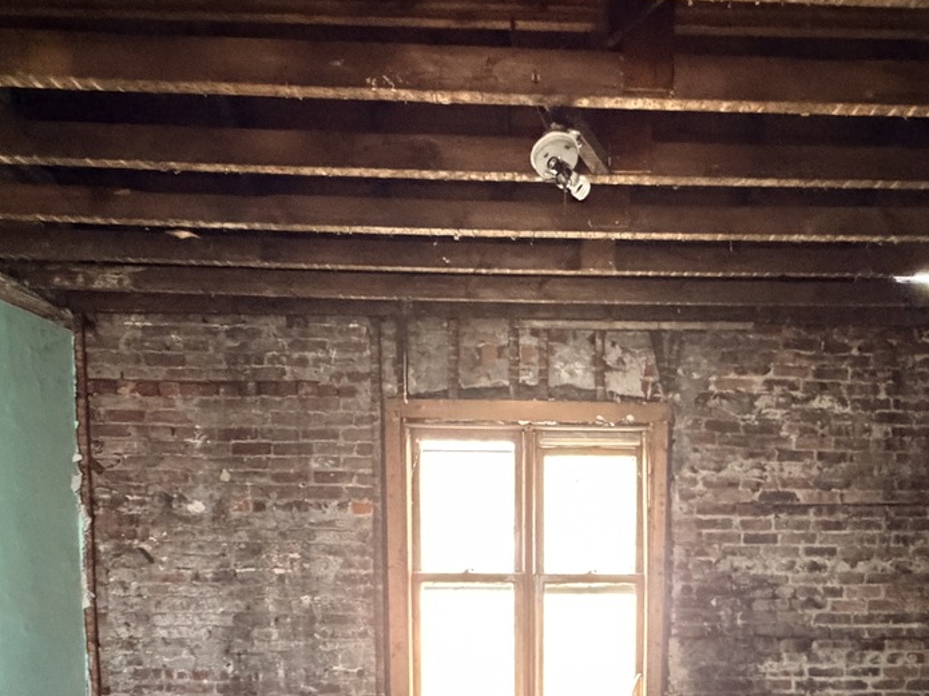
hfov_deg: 60.9
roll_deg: -1.6
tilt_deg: -5.0
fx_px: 778
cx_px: 573
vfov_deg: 44.6
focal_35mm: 29
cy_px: 605
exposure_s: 1/60
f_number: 2.2
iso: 1000
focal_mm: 2.22
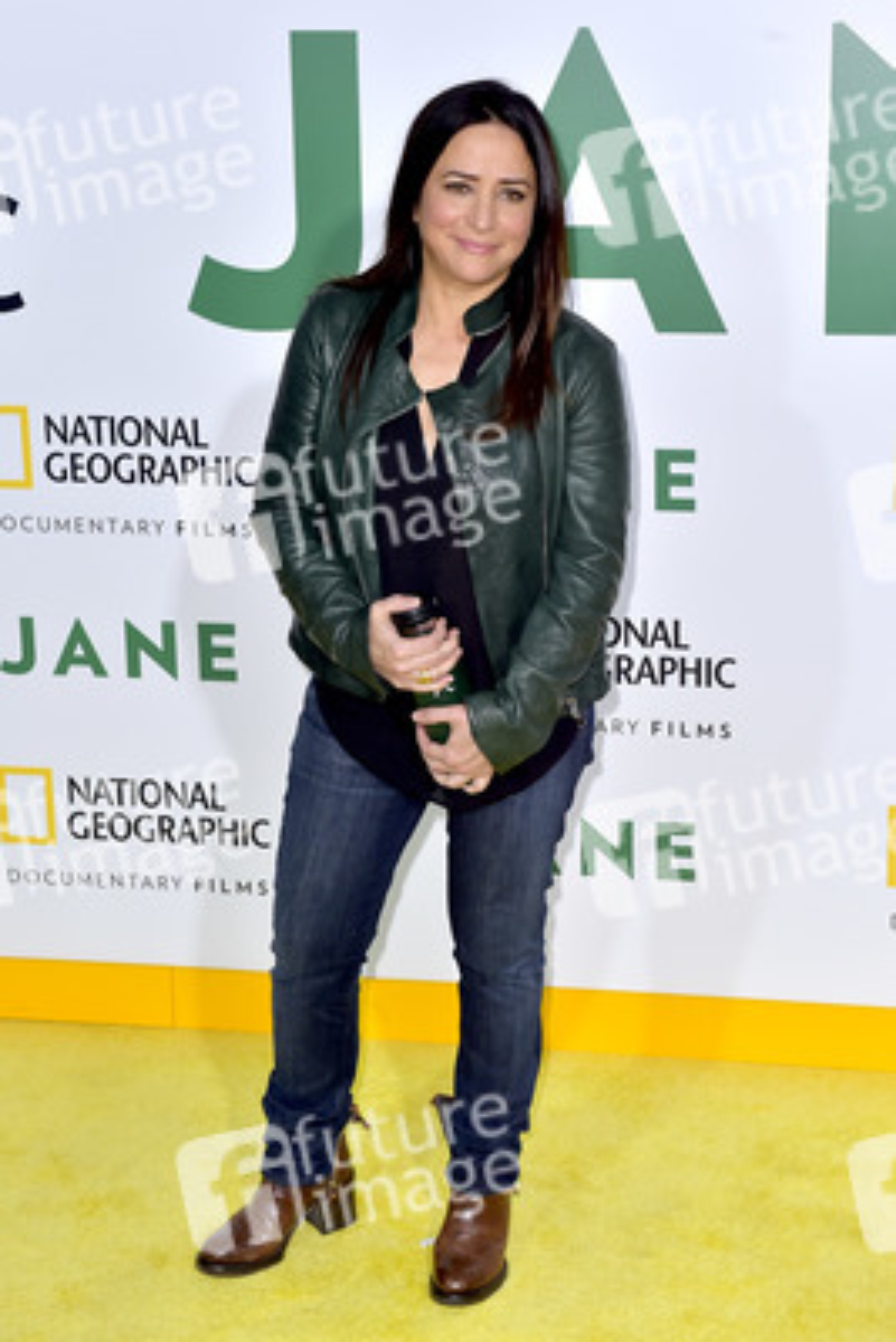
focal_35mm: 60
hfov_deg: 22.6
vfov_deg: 33.4
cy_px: 671
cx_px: 448
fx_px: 2238
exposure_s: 1/320
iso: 500
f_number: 6.3
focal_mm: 60
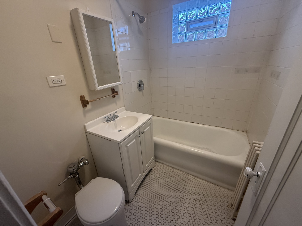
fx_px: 122
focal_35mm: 14
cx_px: 151
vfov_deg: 85.7
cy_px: 113
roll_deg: +3.6
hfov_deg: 102.1
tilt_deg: -17.8
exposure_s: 1/120
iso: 200
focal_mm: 2.22
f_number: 2.2
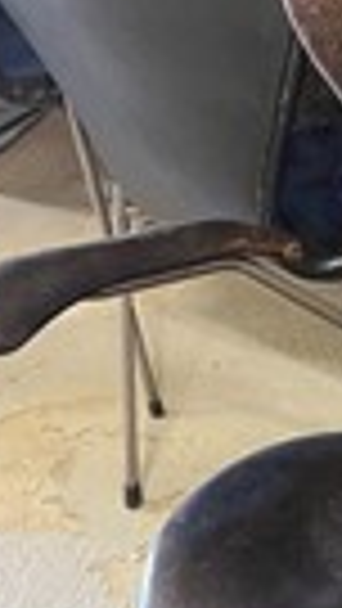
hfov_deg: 13.5
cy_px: 495
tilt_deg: -40.4
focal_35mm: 84
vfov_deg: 24.8
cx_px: 536
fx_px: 1353
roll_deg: +8.2
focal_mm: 5.7
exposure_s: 1/50
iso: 320
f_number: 1.5
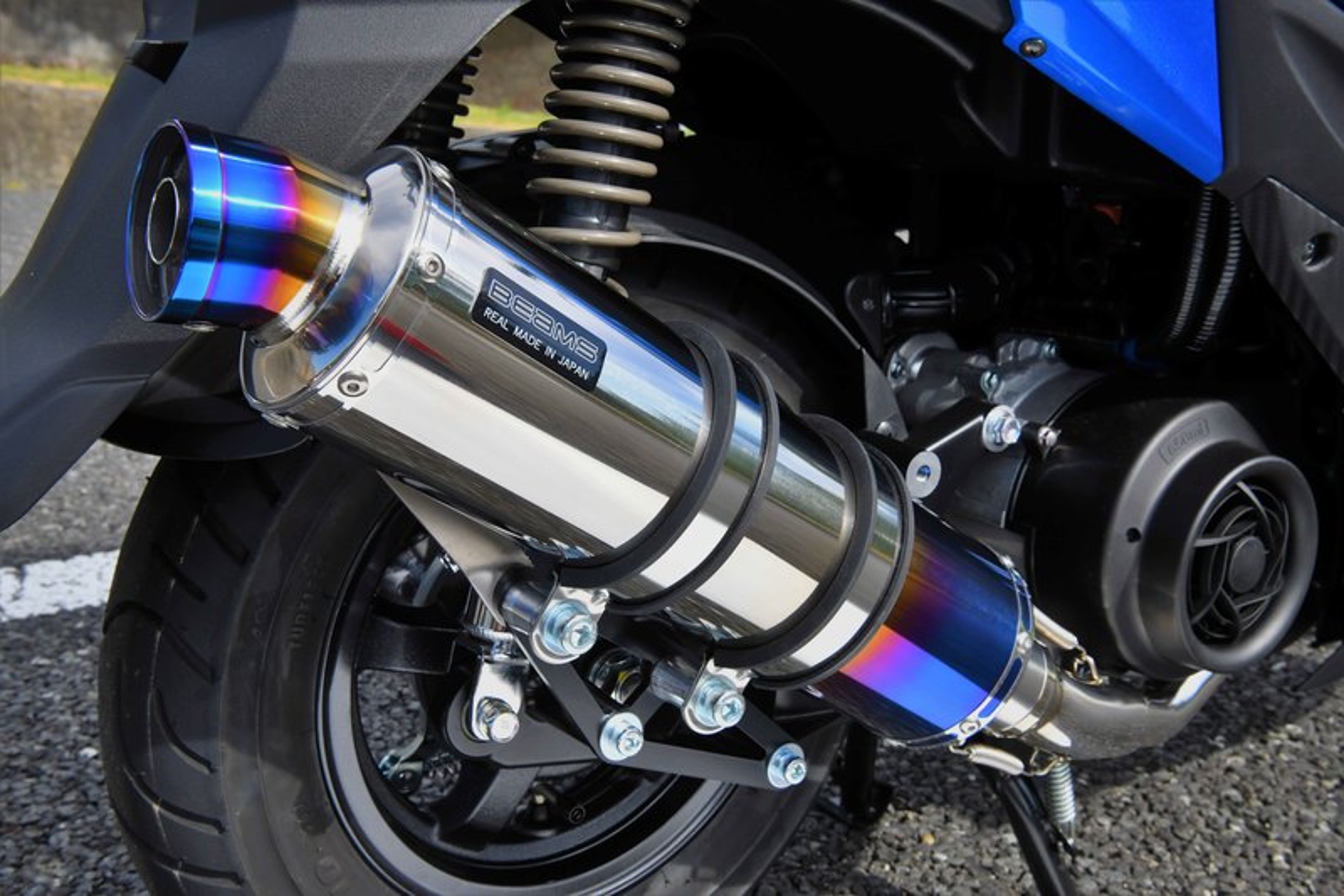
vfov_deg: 31.9
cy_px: 448
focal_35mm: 42
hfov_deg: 46.4
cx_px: 672
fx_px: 1568
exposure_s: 1/400
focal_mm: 42
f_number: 18
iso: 1000
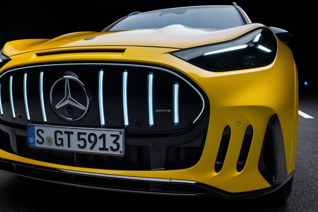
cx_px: 125
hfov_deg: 58.2
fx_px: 283
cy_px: 109
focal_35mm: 32
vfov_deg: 41.1
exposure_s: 1/8
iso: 100
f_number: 6.3
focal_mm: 24
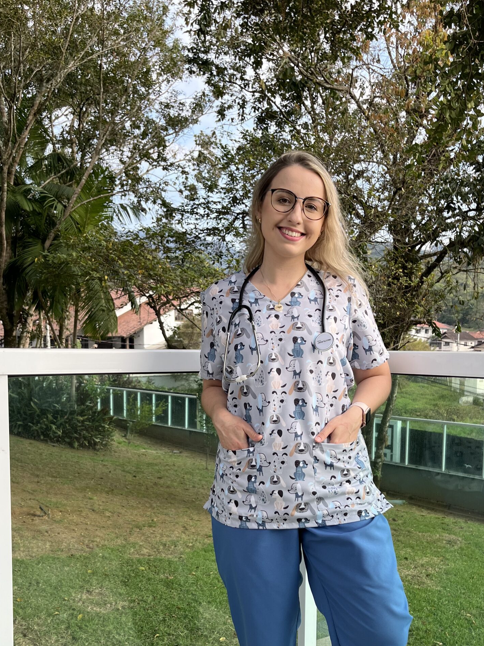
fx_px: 653
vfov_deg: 51.9
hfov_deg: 40.7
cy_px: 414
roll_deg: -0.2
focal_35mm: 35
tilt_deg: -6.3
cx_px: 257
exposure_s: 1/592
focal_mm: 5.1
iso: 50
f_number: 1.6
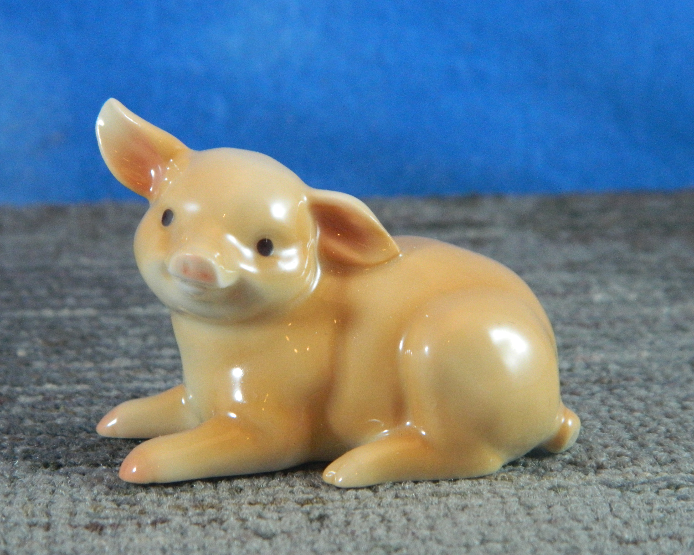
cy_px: 279
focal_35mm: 135
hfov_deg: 14.3
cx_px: 349
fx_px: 2773
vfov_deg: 11.4
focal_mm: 23.2
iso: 400
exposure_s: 1/25
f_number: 4.7
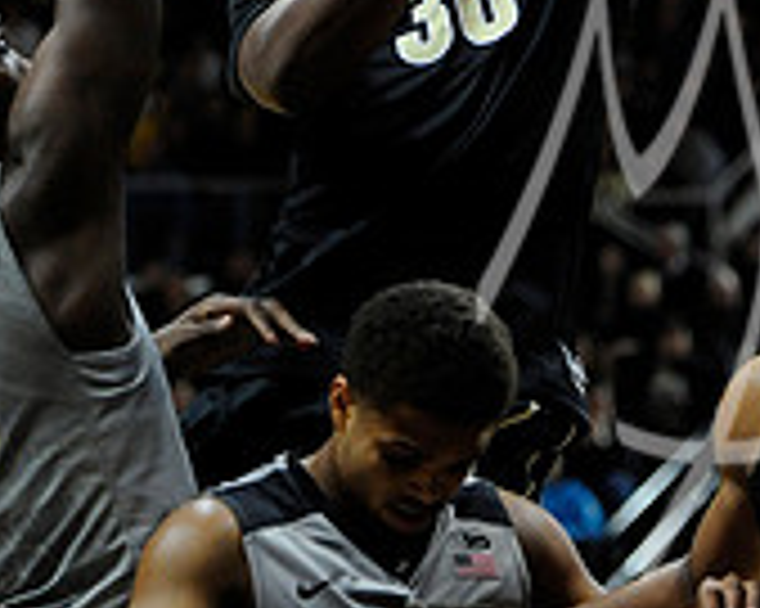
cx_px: 416
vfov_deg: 6.0
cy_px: -351
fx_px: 5732
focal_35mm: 255
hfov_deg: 7.6
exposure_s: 1/1000
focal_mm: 102
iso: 4000
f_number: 3.5
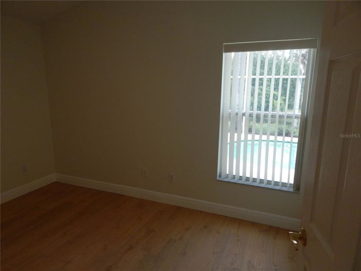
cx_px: 180
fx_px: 229
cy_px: 136
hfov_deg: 76.4
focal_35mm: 22
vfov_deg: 61.0
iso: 250
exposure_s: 1/250
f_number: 3
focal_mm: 4
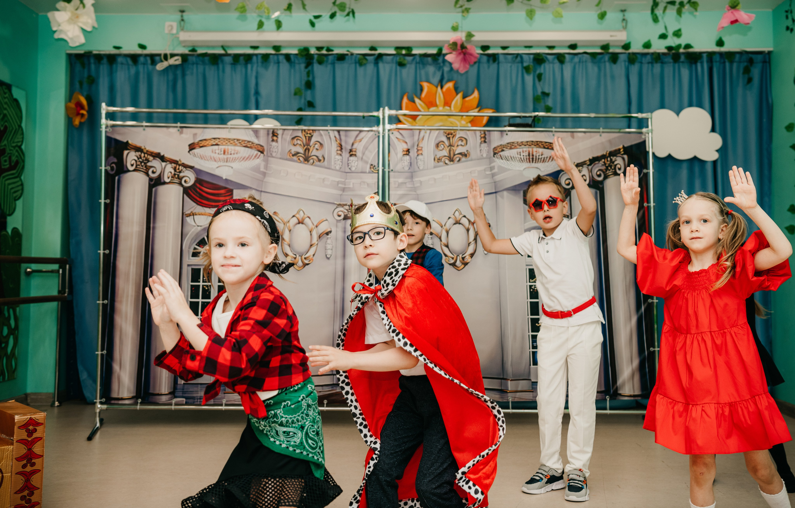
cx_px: 416
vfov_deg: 32.2
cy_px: 231
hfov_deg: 48.7
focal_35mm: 40
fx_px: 877
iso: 200
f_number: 4
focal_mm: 38
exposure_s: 1/160
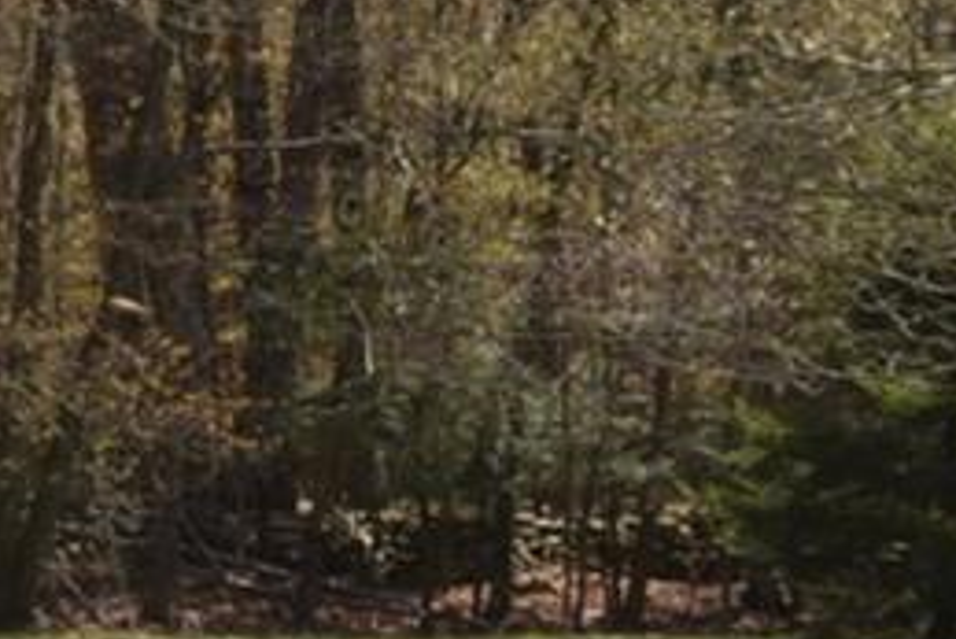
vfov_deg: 7.2
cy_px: 18
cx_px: -2602
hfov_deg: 7.9
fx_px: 5048
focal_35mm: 190
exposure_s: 1/160
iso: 100
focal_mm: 24
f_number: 6.3
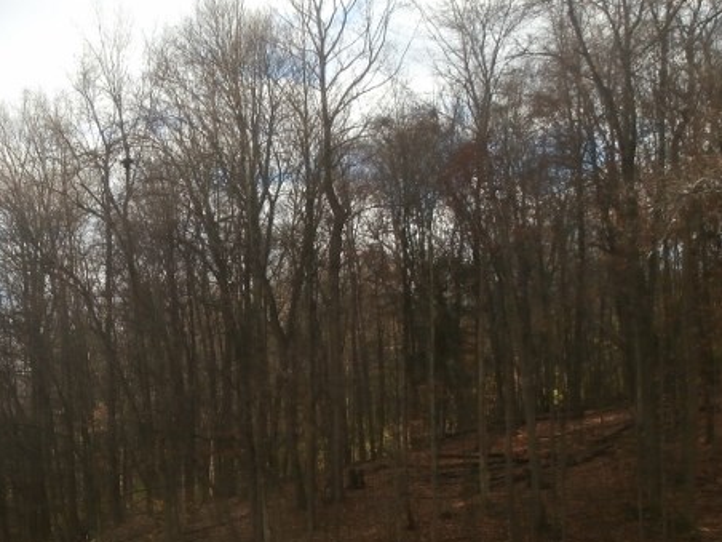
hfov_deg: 22.5
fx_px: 1794
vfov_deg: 17.1
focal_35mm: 86
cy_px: 347
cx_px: 165
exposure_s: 1/250
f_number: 3.9
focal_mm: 6.67
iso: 100
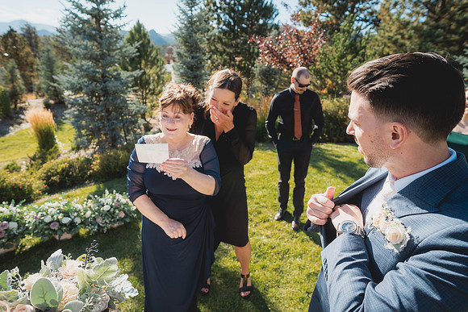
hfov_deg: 87.7
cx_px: 234
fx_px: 244
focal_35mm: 19
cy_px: 156
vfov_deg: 65.3
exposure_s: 1/1000
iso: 200
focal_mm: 18
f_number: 3.2
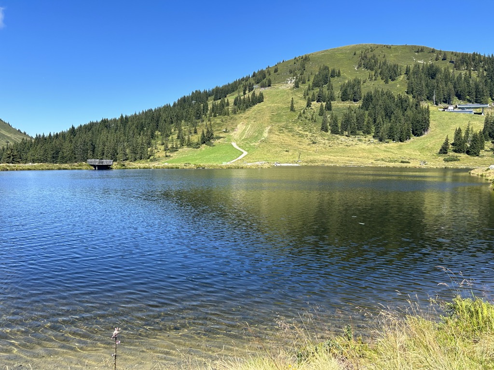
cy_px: 185
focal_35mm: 26
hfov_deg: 67.3
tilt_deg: -3.8
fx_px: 371
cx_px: 247
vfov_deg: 53.1
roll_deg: -0.8
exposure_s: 1/2123
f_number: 1.5
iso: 50
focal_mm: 5.7
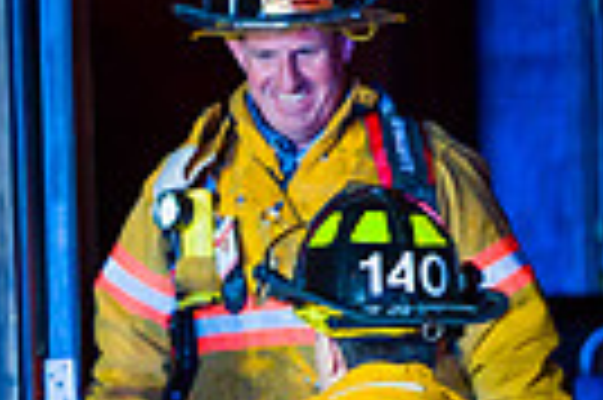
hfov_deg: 2.4
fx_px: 14504
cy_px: 607
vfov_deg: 1.6
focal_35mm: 867
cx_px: -176
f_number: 3.2
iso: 3200
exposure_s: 1/125
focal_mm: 200
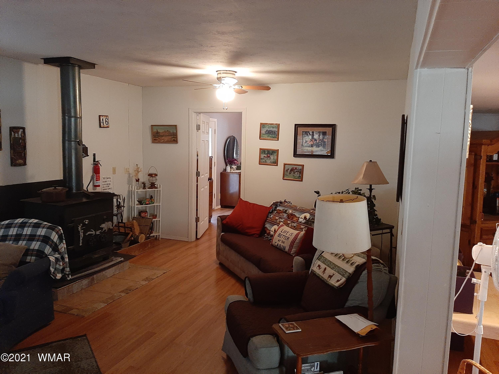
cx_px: 250
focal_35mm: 26
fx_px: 375
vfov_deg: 53.1
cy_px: 187
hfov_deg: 67.3
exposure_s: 1/25
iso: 250
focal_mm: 3.93
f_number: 1.7
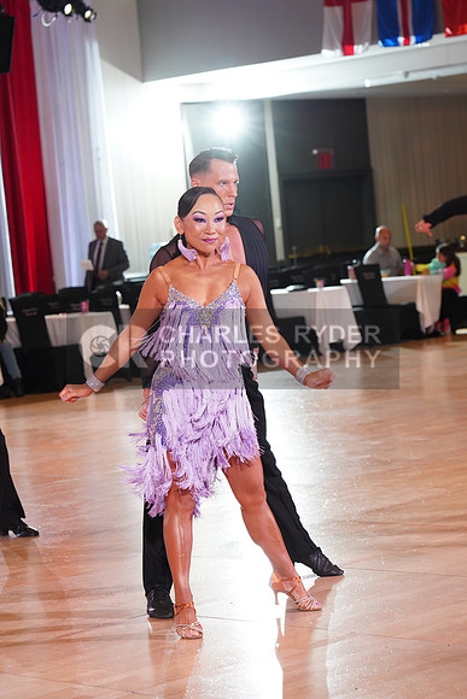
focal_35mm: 105
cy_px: 350
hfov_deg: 13.0
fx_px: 2042
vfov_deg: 19.5
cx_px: 234
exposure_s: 1/160
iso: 1600
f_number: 5.6
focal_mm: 105
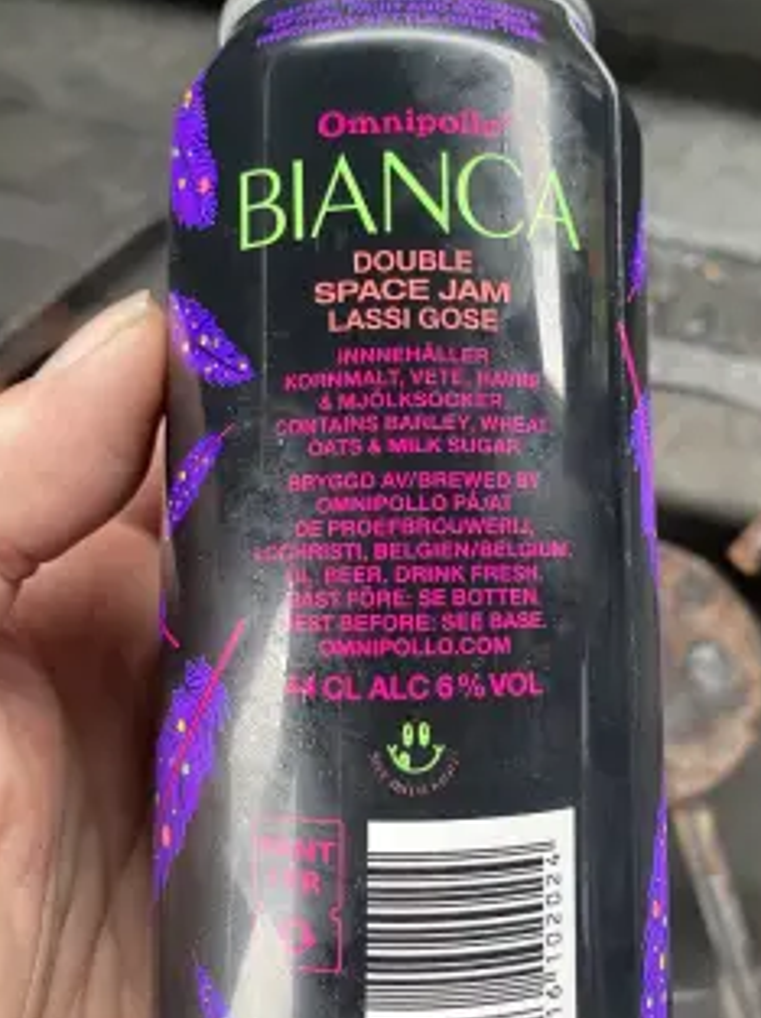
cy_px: 459
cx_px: 452
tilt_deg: -72.8
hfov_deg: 43.9
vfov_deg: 56.8
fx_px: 940
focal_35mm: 32
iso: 320
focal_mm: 4.25
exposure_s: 1/60
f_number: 1.8
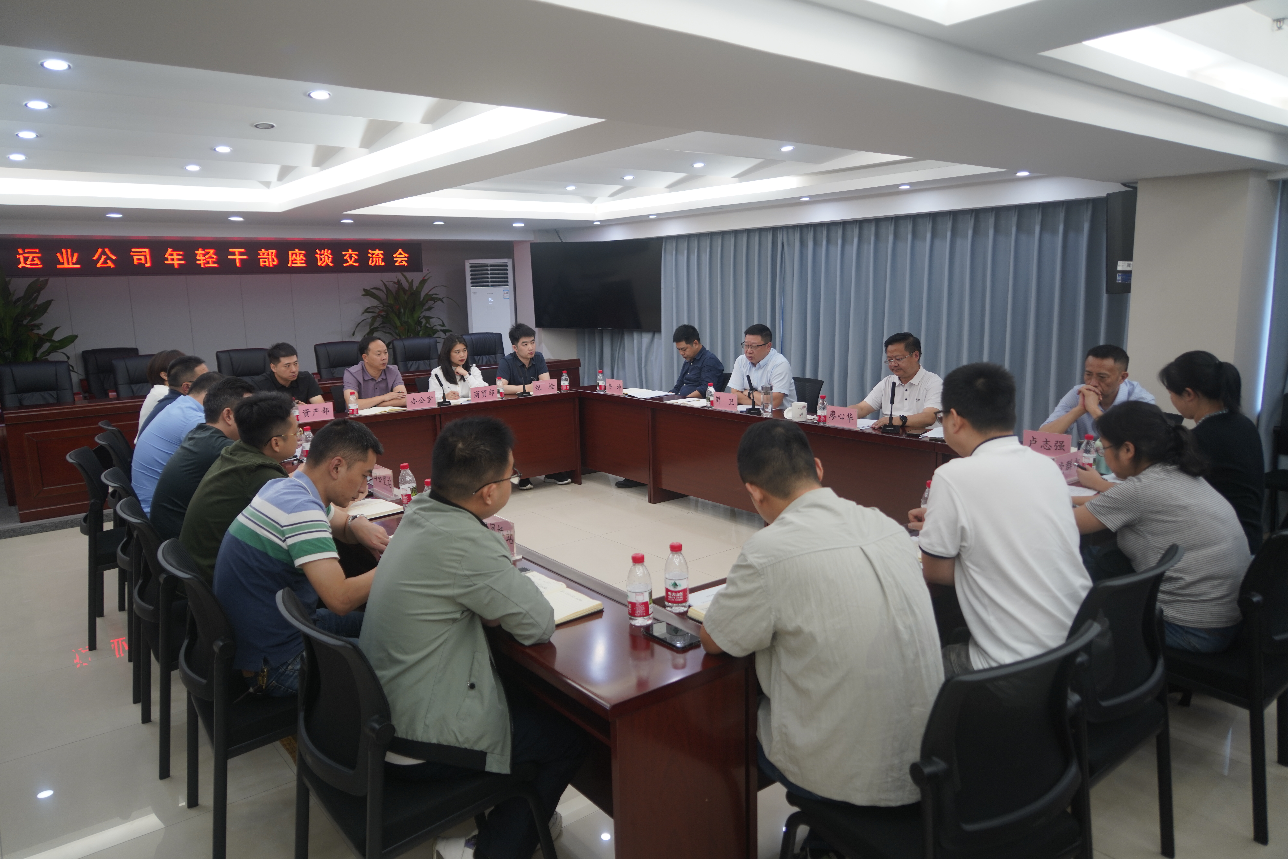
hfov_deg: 73.7
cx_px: 644
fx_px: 859
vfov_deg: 53.1
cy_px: 430
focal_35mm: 24
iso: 250
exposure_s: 1/30
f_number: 3.5
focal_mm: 24
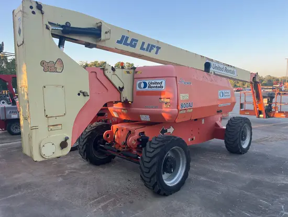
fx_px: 216
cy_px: 108
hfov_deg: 67.3
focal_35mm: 26
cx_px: 144
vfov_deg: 53.1
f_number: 1.6
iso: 50
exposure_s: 1/459
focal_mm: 5.1
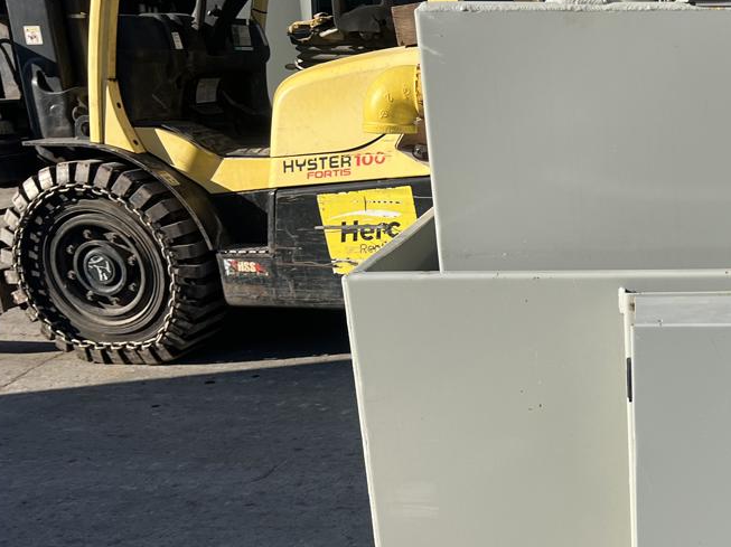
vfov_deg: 27.7
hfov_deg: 34.6
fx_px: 1076
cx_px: 707
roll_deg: -0.1
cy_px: 475
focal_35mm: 51
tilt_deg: -19.5
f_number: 1.5
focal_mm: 5.7
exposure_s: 1/3356
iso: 50
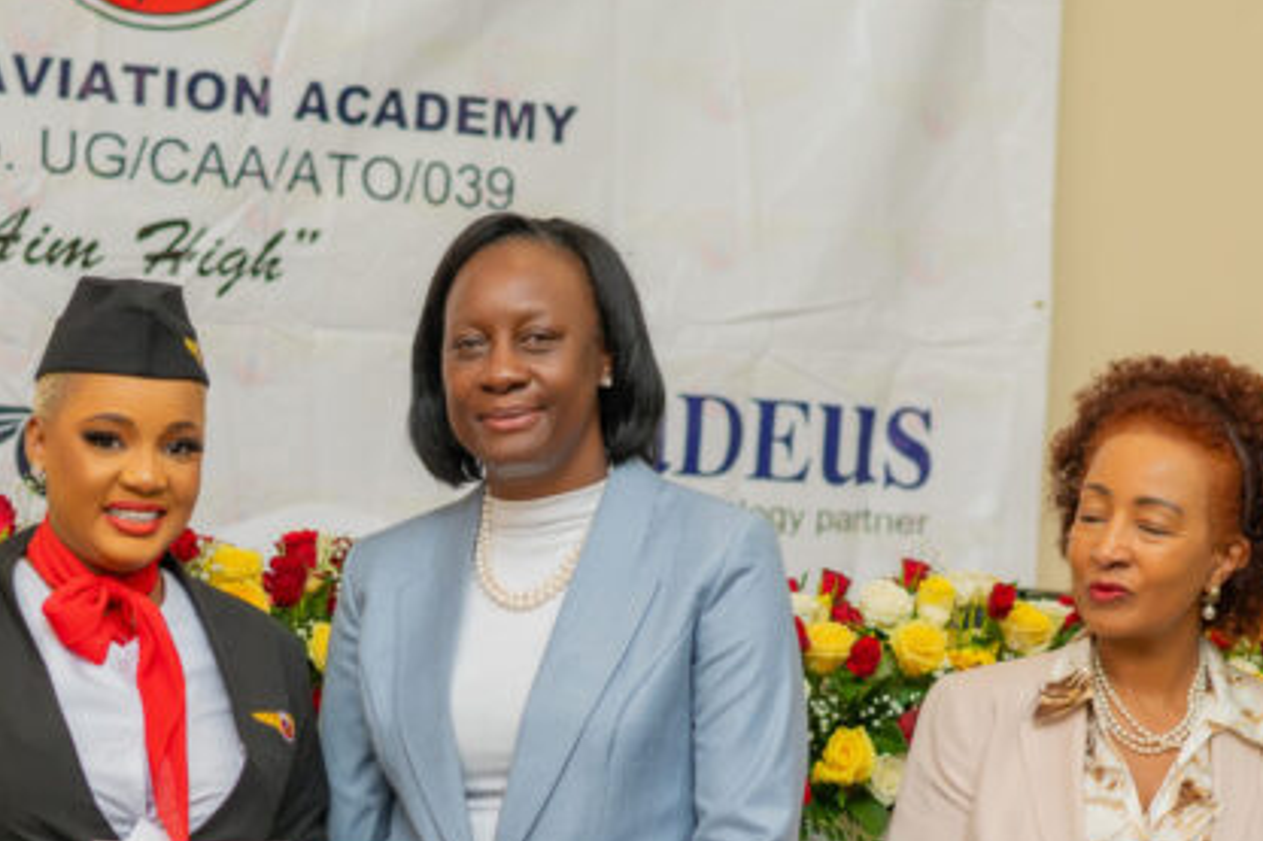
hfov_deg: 16.6
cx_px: 361
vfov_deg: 11.1
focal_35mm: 123
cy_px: 751
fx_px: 4313
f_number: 2.8
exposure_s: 1/160
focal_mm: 50
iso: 250
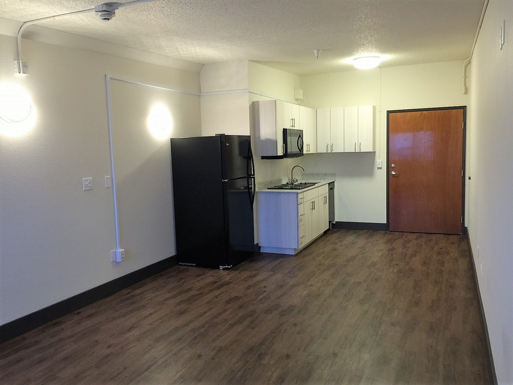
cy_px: 192
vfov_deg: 48.2
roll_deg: +0.9
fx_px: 430
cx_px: 256
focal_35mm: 29
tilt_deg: -5.2
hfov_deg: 61.7
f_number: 2.2
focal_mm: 4.15
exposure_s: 1/15
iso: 100
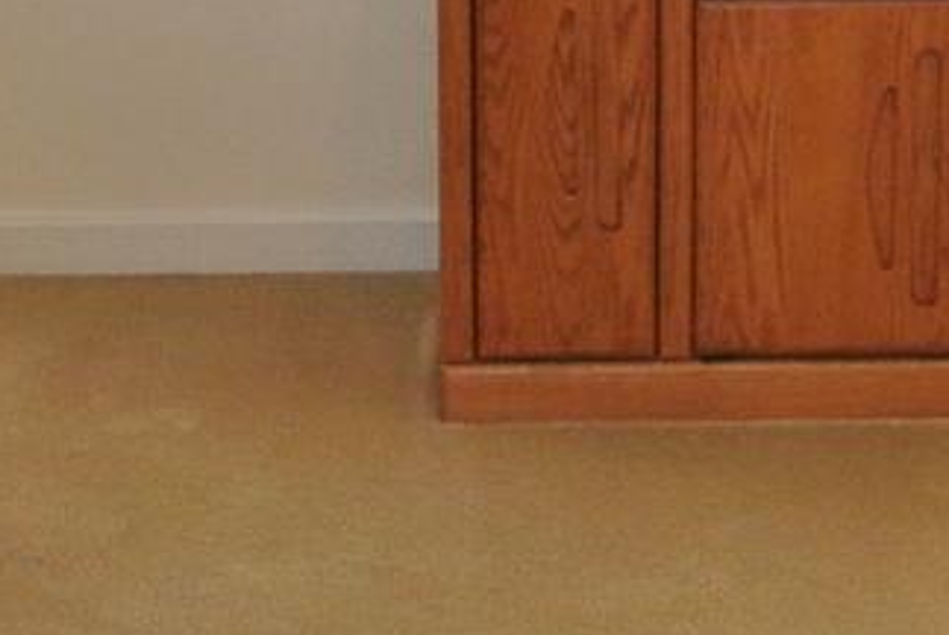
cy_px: 26
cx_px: 911
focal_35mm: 171
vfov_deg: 8.0
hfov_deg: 11.9
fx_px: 4512
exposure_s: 1/60
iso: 450
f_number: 3.5
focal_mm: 10
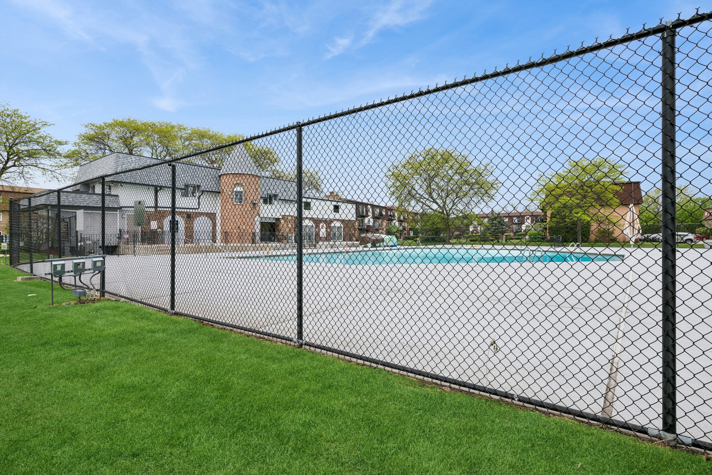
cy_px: 238
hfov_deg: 90.0
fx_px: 356
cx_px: 356
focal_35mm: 18
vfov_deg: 67.4
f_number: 8
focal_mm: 18
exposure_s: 1/750
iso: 400
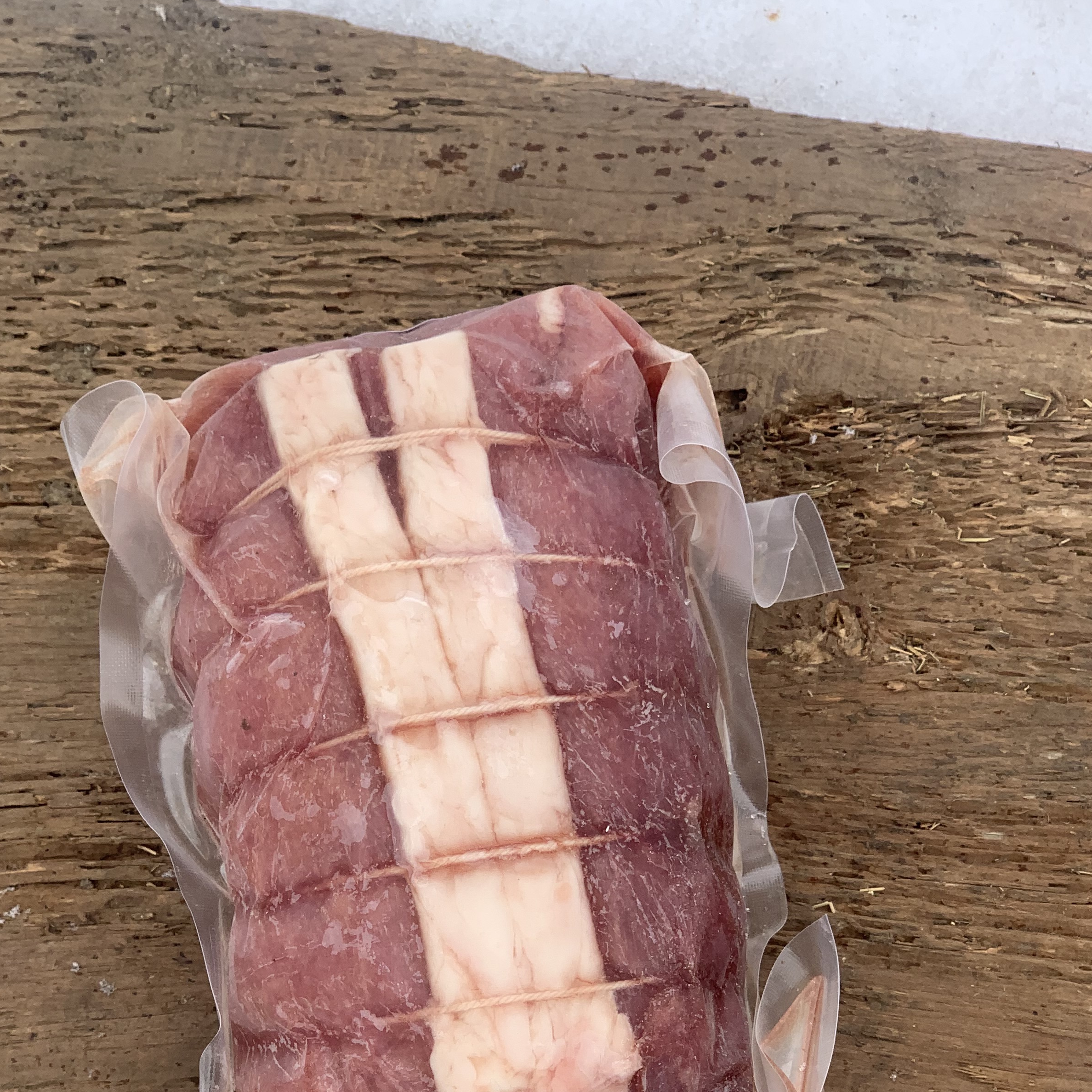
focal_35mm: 78
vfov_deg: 21.9
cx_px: 458
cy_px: 868
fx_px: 2784
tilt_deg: -78.2
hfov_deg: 22.2
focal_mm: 6
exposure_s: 1/571
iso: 16
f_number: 2.4
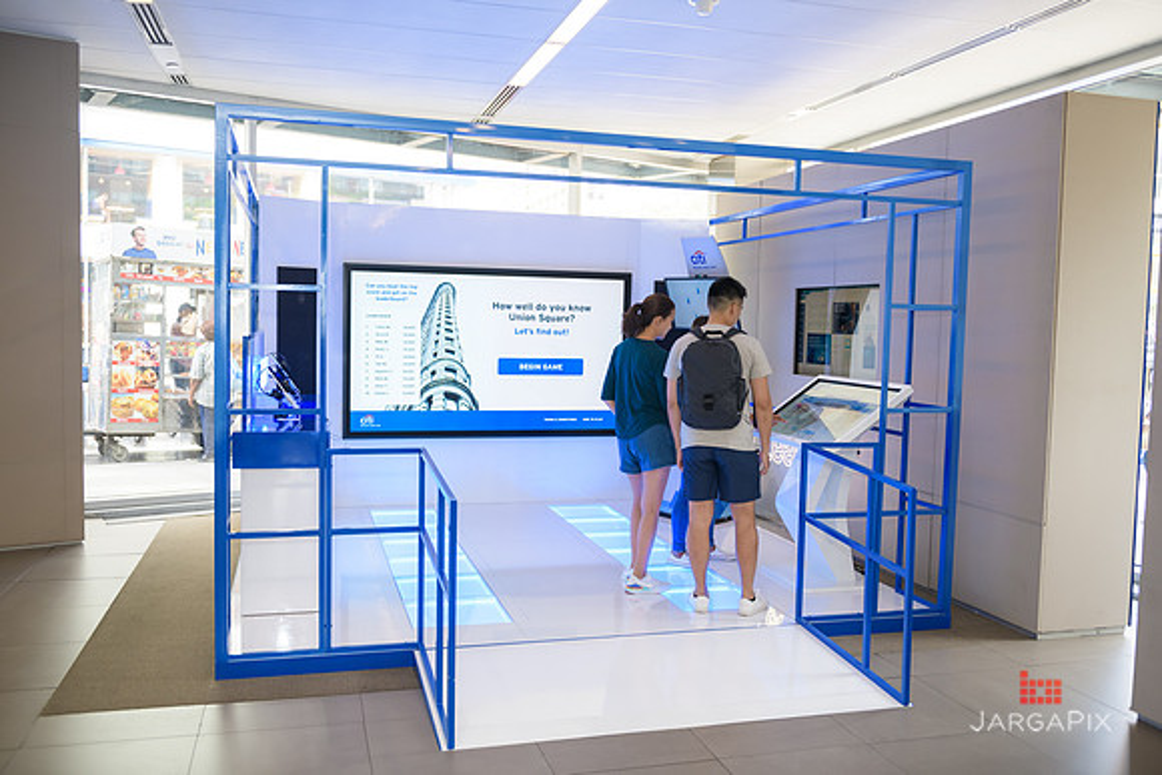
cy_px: 388
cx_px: 581
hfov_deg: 58.7
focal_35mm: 32
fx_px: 1033
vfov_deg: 41.1
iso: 400
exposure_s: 1/200
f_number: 3.2
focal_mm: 32
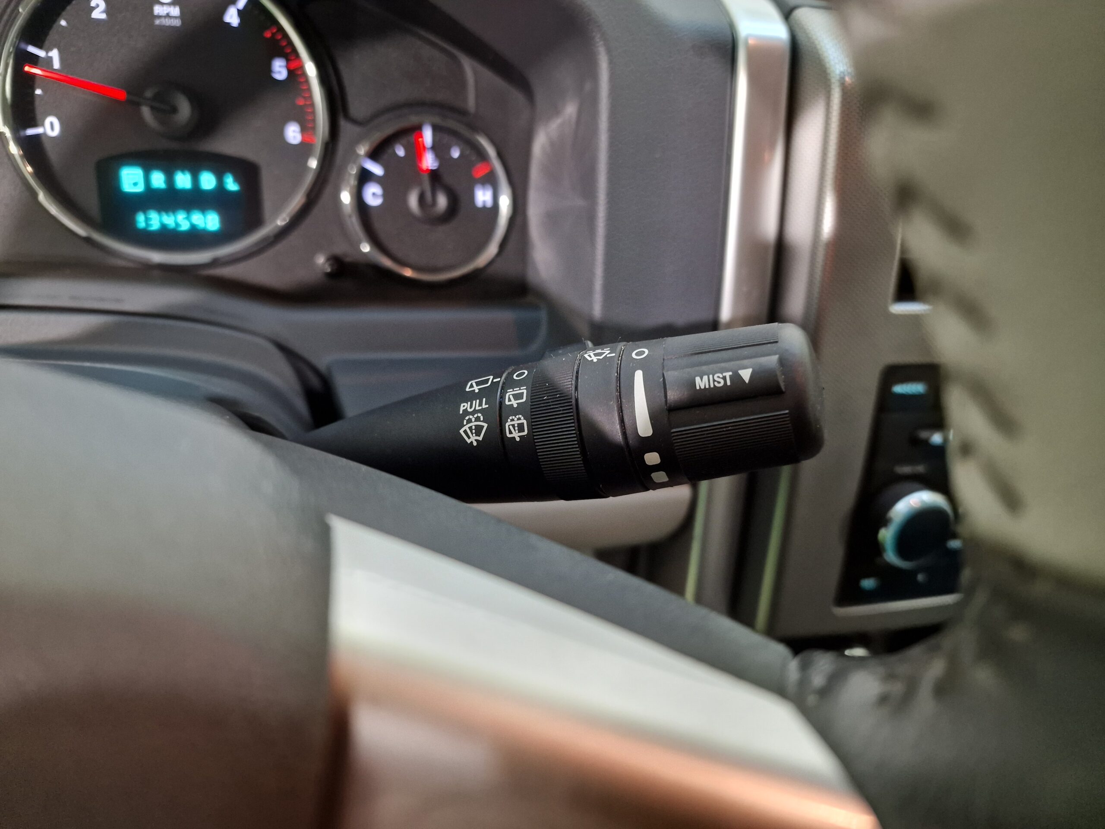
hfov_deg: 73.9
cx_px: 552
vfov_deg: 58.9
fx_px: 734
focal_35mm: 23
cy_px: 414
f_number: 1.8
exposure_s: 1/50
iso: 400
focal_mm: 6.4
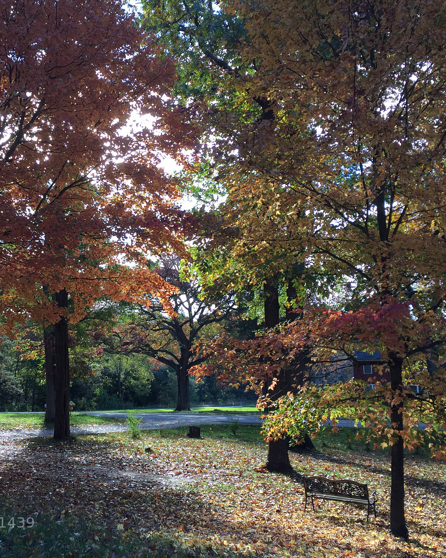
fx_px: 627
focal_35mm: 38
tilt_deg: +10.6
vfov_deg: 47.9
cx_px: 164
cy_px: 279
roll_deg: -1.1
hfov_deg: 38.9
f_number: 2.2
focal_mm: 4.15
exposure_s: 1/278
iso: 32
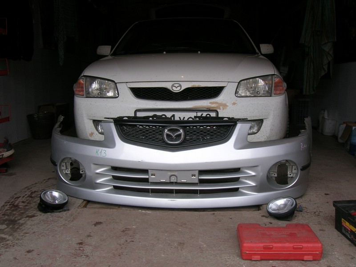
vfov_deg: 41.8
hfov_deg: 54.0
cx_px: 178
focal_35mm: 34
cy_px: 134
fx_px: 350
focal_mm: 5.7
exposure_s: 1/50.2
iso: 50
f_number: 4.9
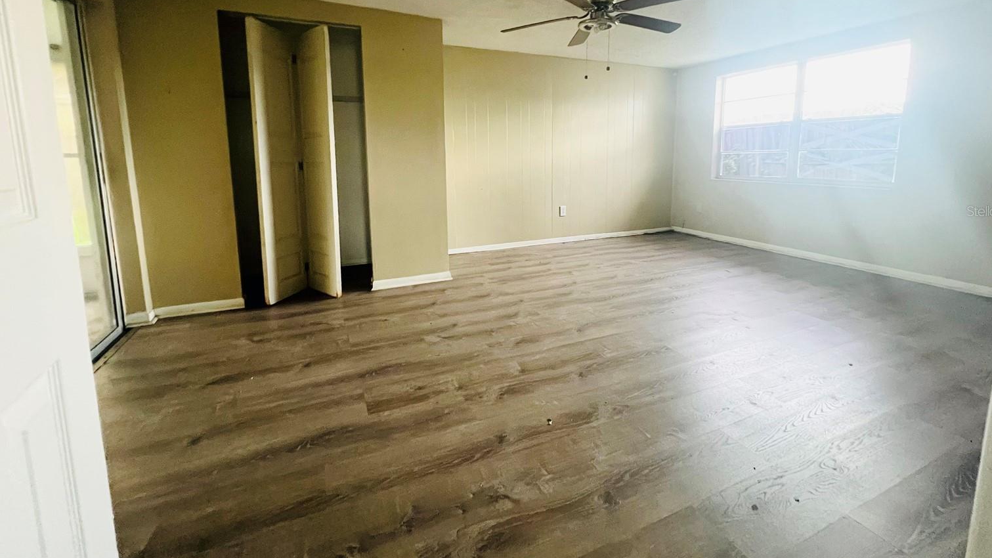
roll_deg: +0.2
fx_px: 395
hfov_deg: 103.0
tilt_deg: -8.3
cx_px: 504
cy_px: 211
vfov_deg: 69.5
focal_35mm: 15
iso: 640
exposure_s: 1/60
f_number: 1.8
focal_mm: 1.57
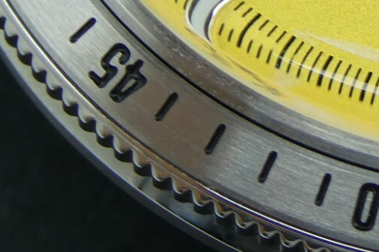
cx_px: 521
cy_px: -126
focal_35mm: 289
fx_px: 3042
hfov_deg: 7.0
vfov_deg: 4.7
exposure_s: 1/80
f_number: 4.1
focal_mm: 9.6
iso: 80
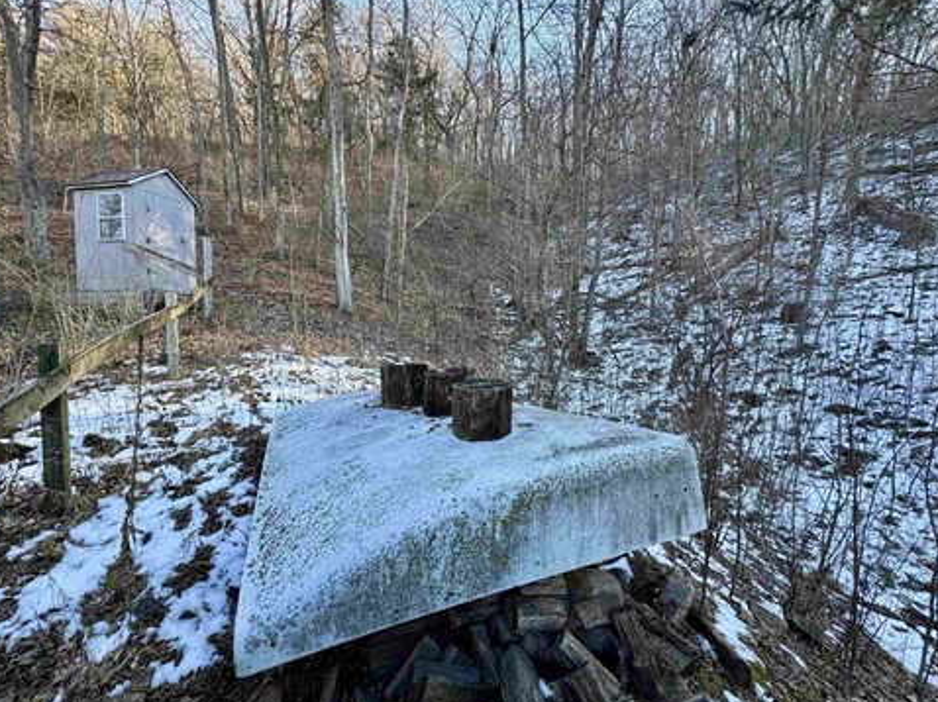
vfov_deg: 81.7
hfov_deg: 98.2
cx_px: 477
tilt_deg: -4.5
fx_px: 406
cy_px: 353
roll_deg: -0.6
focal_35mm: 15
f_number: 2.2
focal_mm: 2.22
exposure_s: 1/105
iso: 40
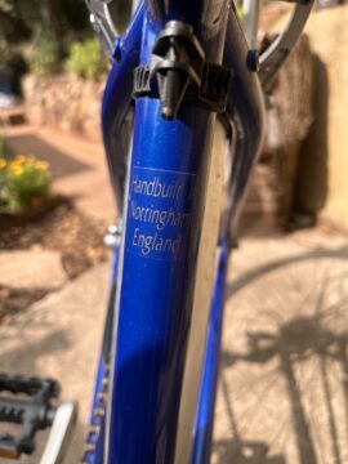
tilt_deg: -26.1
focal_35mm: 26
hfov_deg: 53.1
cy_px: 232
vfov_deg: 67.3
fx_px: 349
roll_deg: +4.9
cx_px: 174
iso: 50
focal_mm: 5.1
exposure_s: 1/928
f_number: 1.6
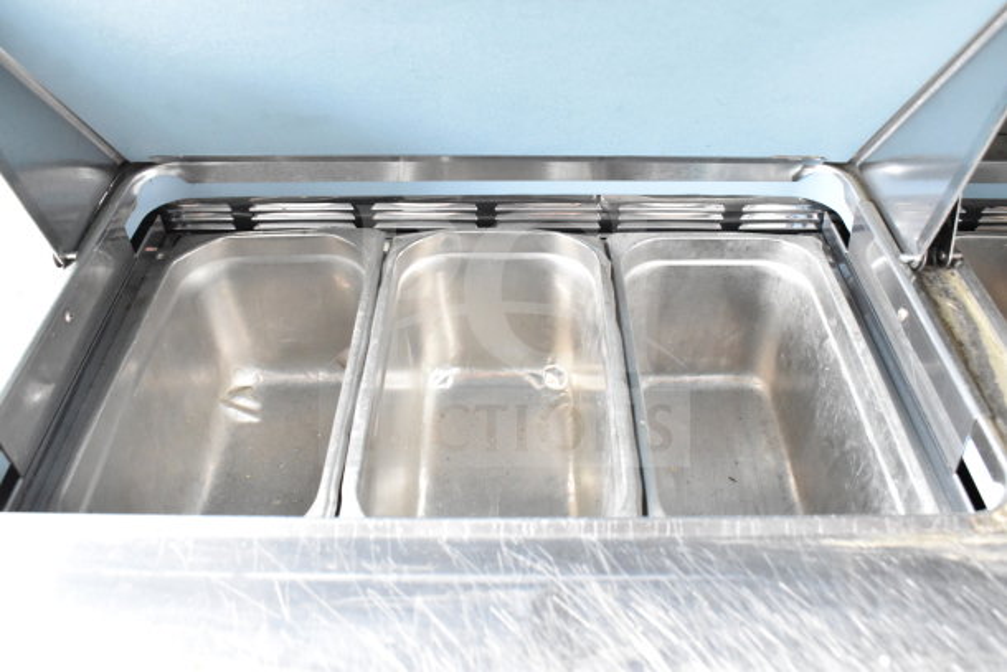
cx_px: 504
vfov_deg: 41.7
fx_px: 881
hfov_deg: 59.5
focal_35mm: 32
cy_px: 336
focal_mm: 21
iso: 6400
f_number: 6.3
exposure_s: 1/160
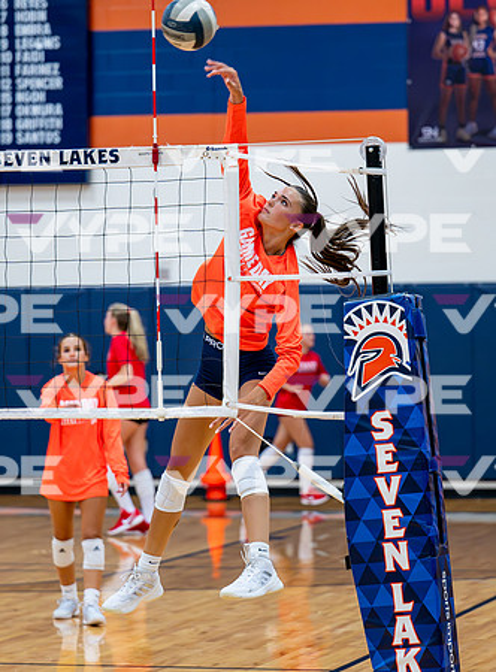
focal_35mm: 161
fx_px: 3100
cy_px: 336
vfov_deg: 12.4
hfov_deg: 9.1
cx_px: 226
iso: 2800
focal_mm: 110
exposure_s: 1/800
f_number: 2.8
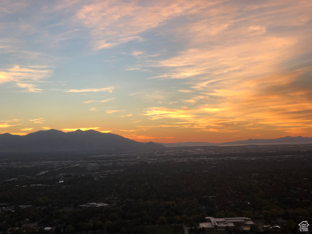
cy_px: 117
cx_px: 156
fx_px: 514
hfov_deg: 33.8
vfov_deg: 25.7
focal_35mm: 57
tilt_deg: +2.2
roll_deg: +1.7
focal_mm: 6.6
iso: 20
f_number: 2.8
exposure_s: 1/120
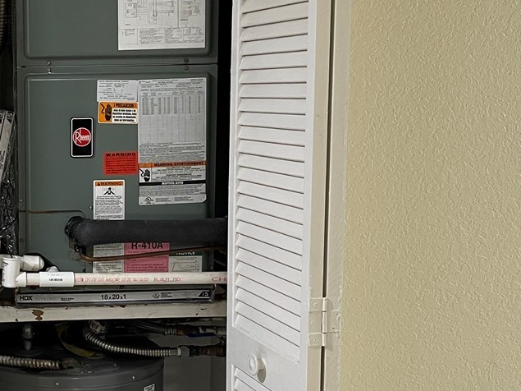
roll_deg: +0.5
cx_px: 21
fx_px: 948
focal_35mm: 63
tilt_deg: -8.6
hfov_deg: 29.1
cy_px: 225
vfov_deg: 23.3
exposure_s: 1/60
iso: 100
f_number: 1.6
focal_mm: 5.1
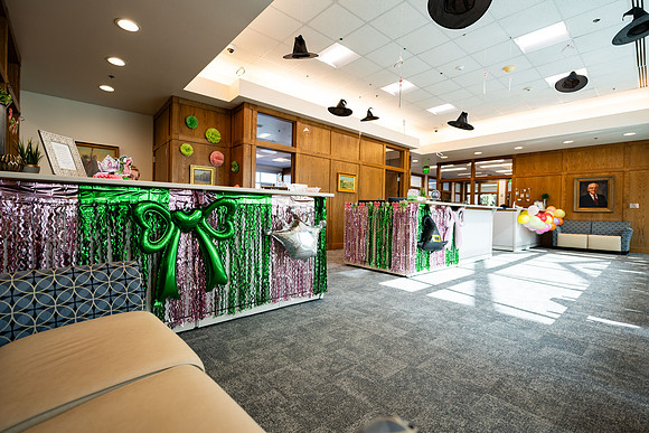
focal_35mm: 17
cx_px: 324
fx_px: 307
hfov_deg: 93.3
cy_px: 216
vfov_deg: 70.5
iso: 320
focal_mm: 17
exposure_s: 1/250
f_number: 2.8
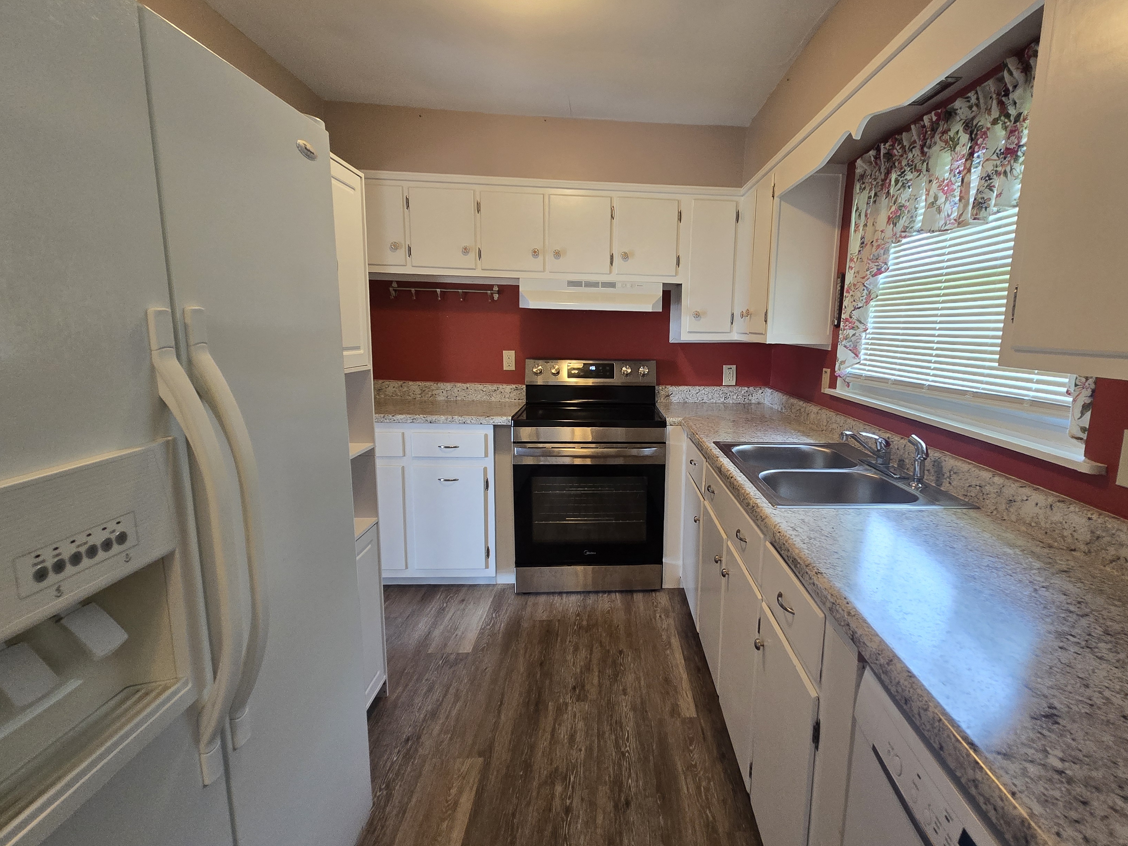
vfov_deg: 78.1
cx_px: 648
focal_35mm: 16
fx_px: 521
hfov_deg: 93.8
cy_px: 424
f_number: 2.2
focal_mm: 2.2
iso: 320
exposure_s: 1/100
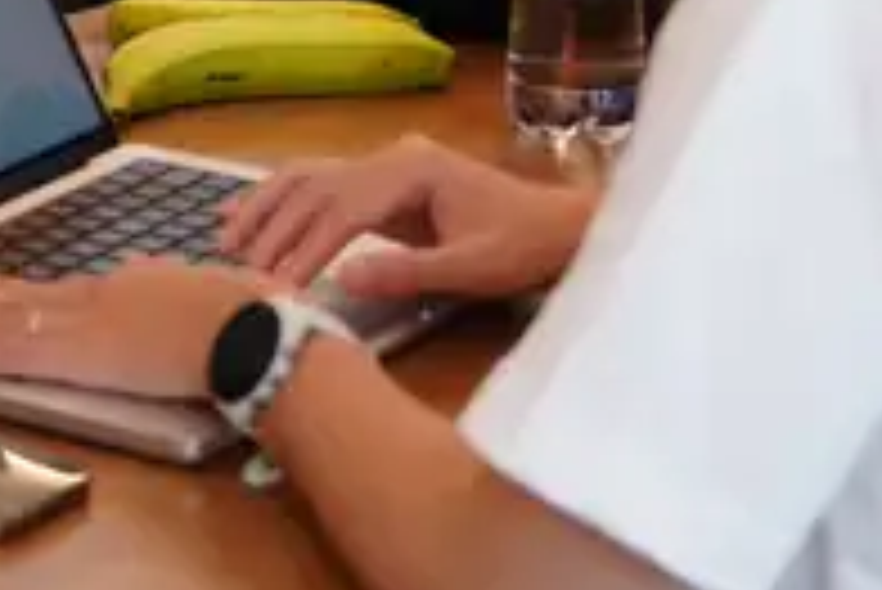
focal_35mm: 168
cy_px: -844
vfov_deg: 7.6
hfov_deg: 11.8
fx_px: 4119
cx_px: -320
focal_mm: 33
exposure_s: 1/125
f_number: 3.2
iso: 500
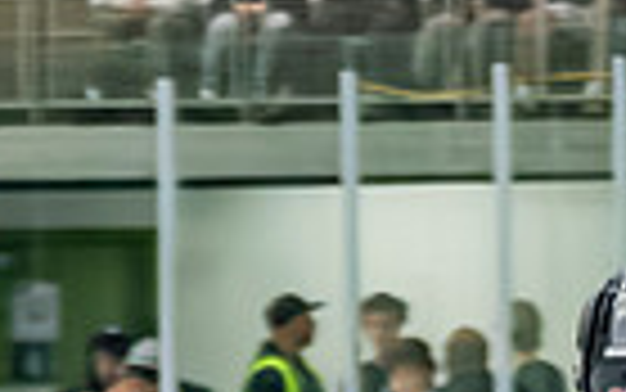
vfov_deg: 1.7
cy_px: 661
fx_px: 13347
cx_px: 1689
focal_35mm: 782
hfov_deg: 2.7
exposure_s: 1/640
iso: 2000
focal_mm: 88
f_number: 2.8
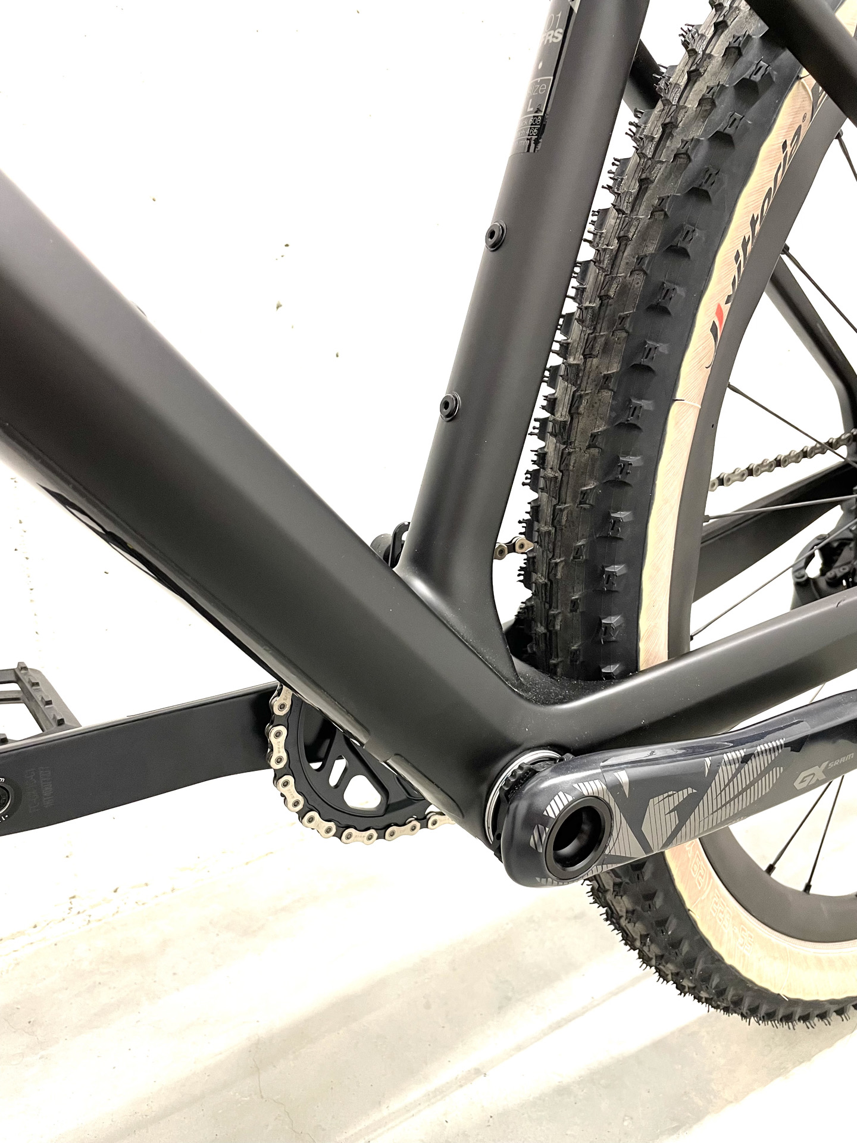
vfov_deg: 67.3
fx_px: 858
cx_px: 428
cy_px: 572
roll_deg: +0.4
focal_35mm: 26
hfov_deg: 53.1
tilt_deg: -18.4
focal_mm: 4.2
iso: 80
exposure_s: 1/50
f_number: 1.6
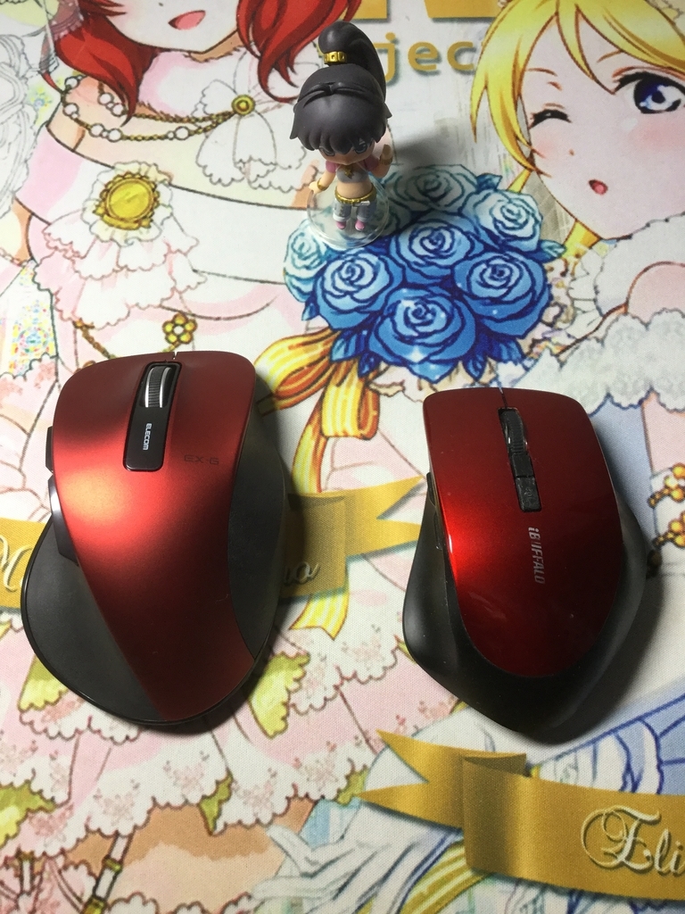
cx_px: 342
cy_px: 457
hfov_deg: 45.4
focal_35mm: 31
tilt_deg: -70.6
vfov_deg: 58.4
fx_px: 818
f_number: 2.4
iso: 32
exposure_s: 1/30
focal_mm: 3.3
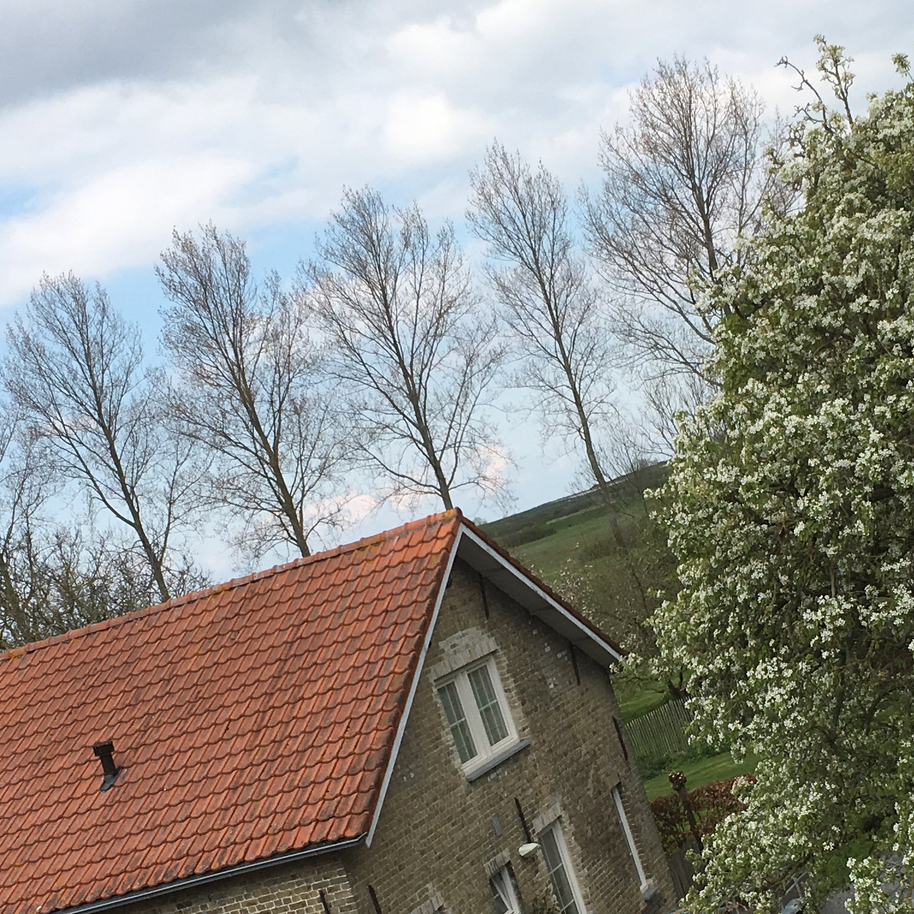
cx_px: 560
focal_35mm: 68
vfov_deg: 25.2
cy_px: 625
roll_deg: +18.0
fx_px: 2031
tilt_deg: -5.0
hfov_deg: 25.3
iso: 25
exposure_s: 1/1221
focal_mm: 4.15
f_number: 2.2
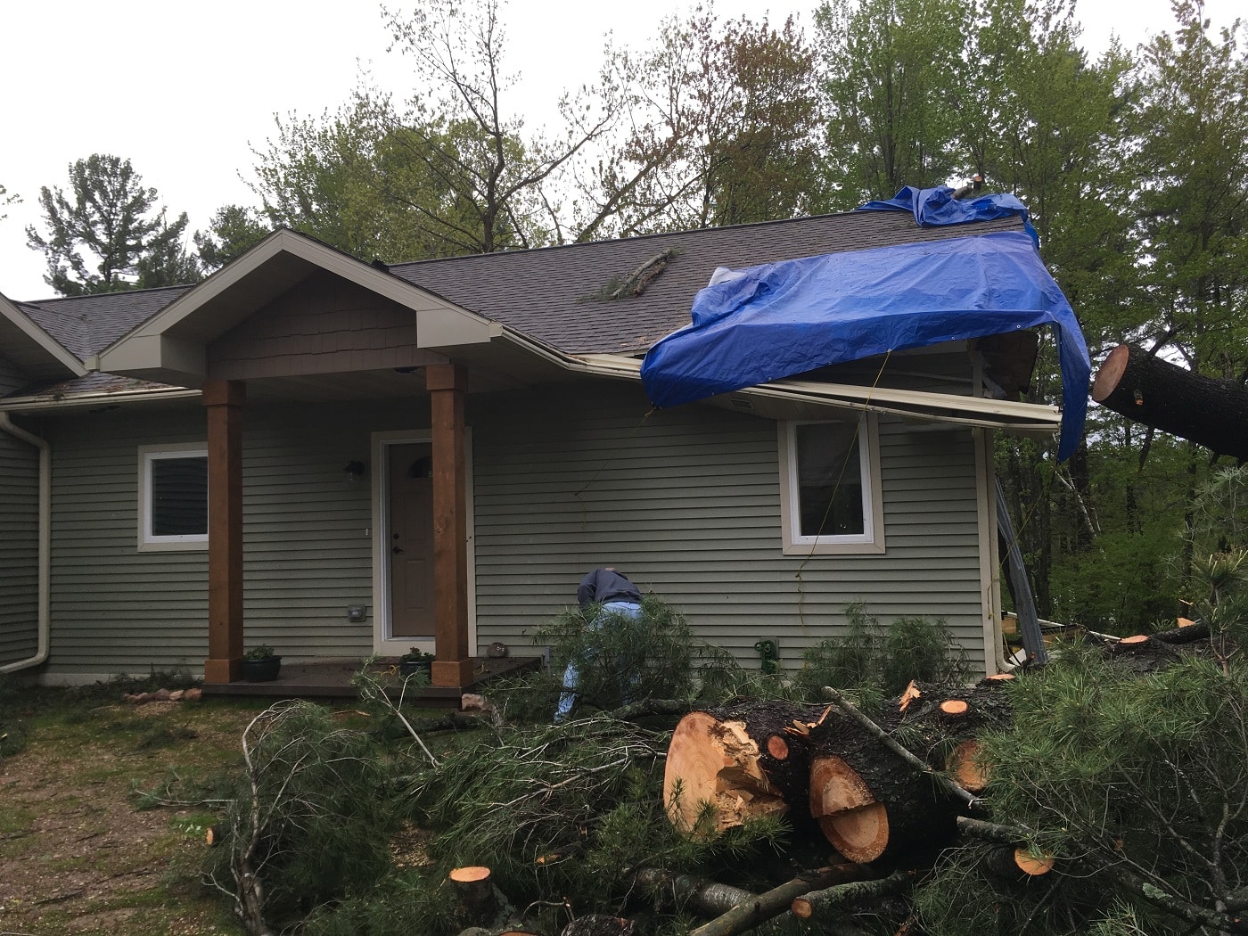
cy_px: 468
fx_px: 1046
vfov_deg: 48.2
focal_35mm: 29
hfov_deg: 61.7
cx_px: 624
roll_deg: +2.8
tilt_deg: +2.5
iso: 25
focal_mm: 4.15
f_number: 2.2
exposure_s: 1/250
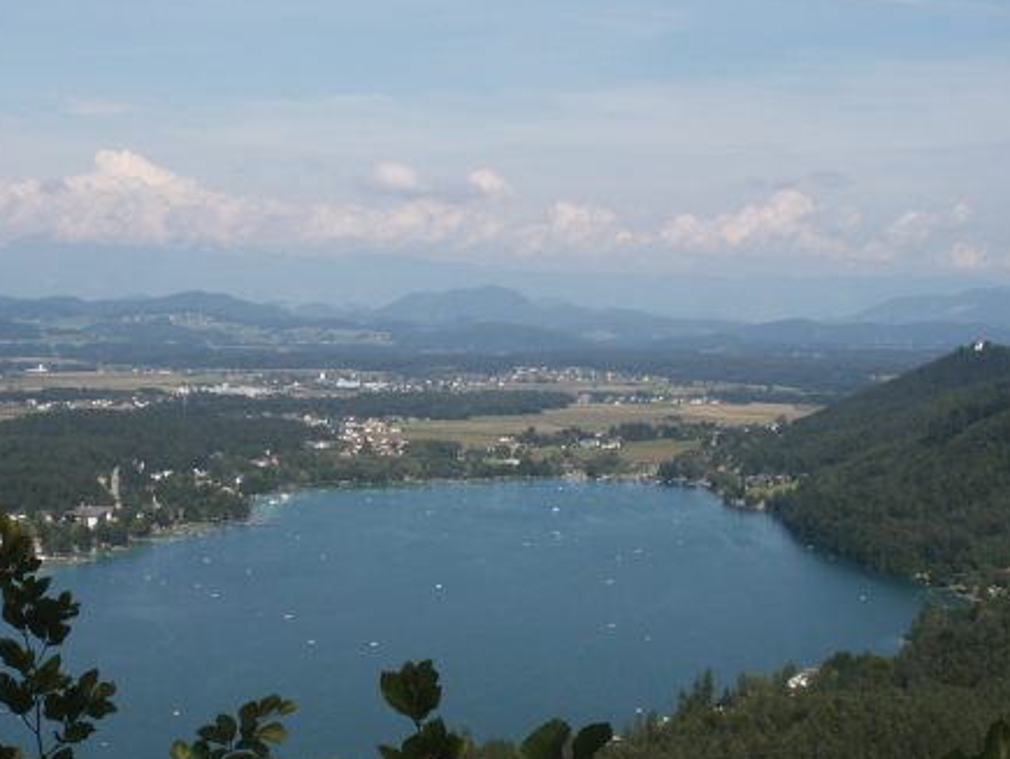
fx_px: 1810
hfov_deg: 31.2
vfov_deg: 23.6
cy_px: 476
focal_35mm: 62
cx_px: 457
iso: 64
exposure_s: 1/350
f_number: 8
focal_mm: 9.36
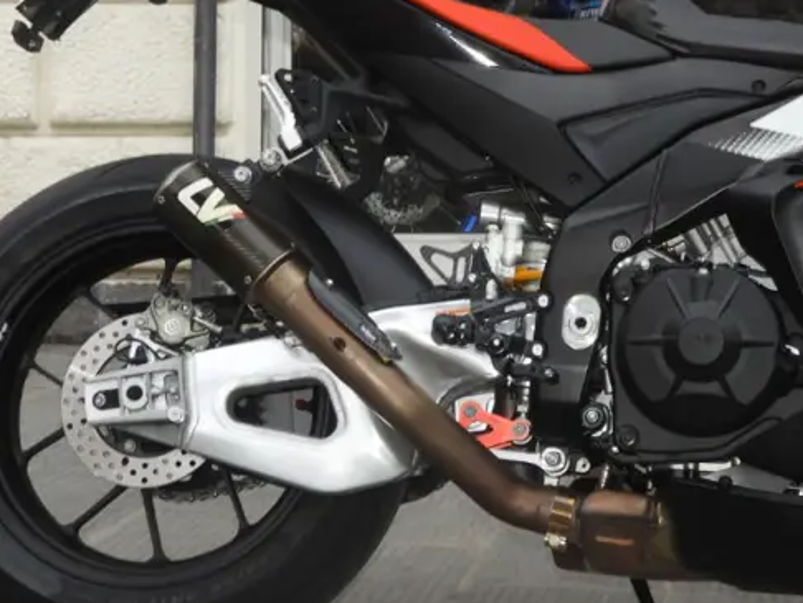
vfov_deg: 13.2
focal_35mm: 111
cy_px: 50
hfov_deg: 17.5
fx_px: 2576
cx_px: 661
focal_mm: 8.1
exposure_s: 1/40
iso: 100
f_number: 4
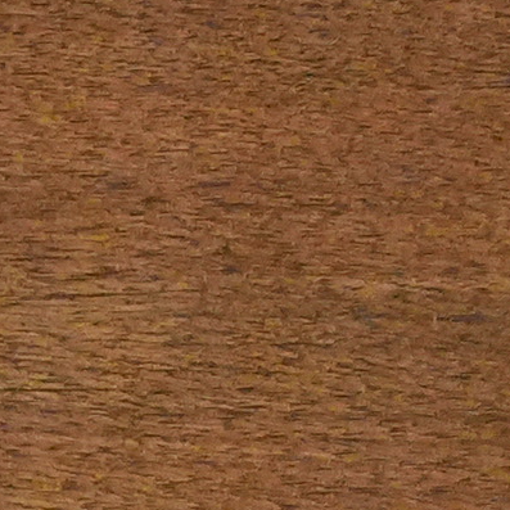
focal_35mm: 916
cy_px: 1622
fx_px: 15263
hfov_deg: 1.9
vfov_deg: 1.9
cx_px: -1527
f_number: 2.8
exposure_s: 1/160
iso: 4000
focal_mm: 65
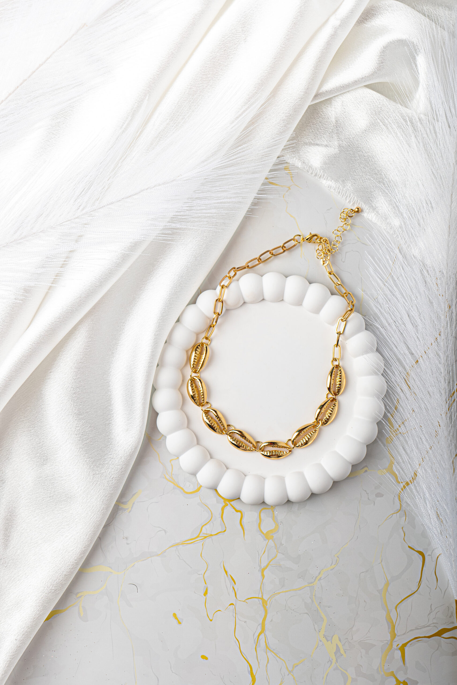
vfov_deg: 33.4
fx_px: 1142
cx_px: 228
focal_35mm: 60
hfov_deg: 22.6
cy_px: 342
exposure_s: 1/160
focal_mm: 60
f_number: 7.1
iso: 400
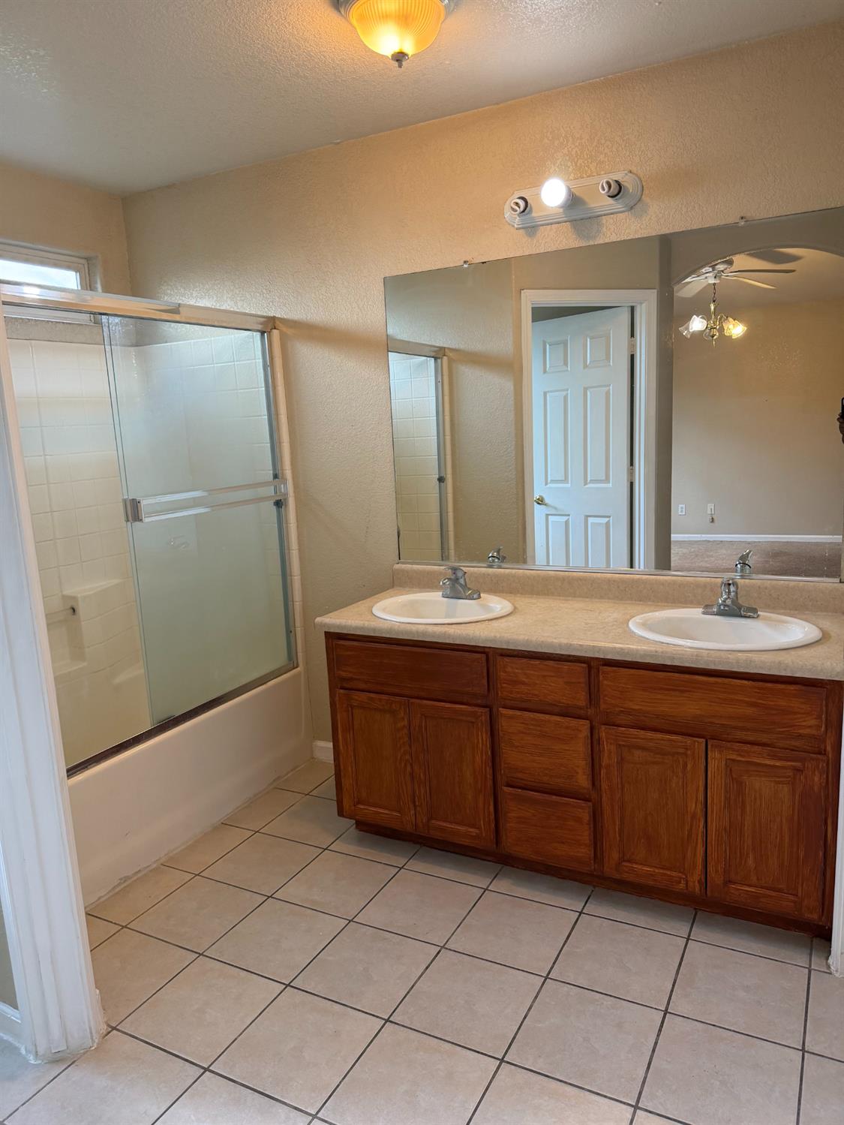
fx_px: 780
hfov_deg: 56.8
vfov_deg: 71.6
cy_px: 562
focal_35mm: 24
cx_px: 422
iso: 160
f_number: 1.78
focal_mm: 6.76
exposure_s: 1/60
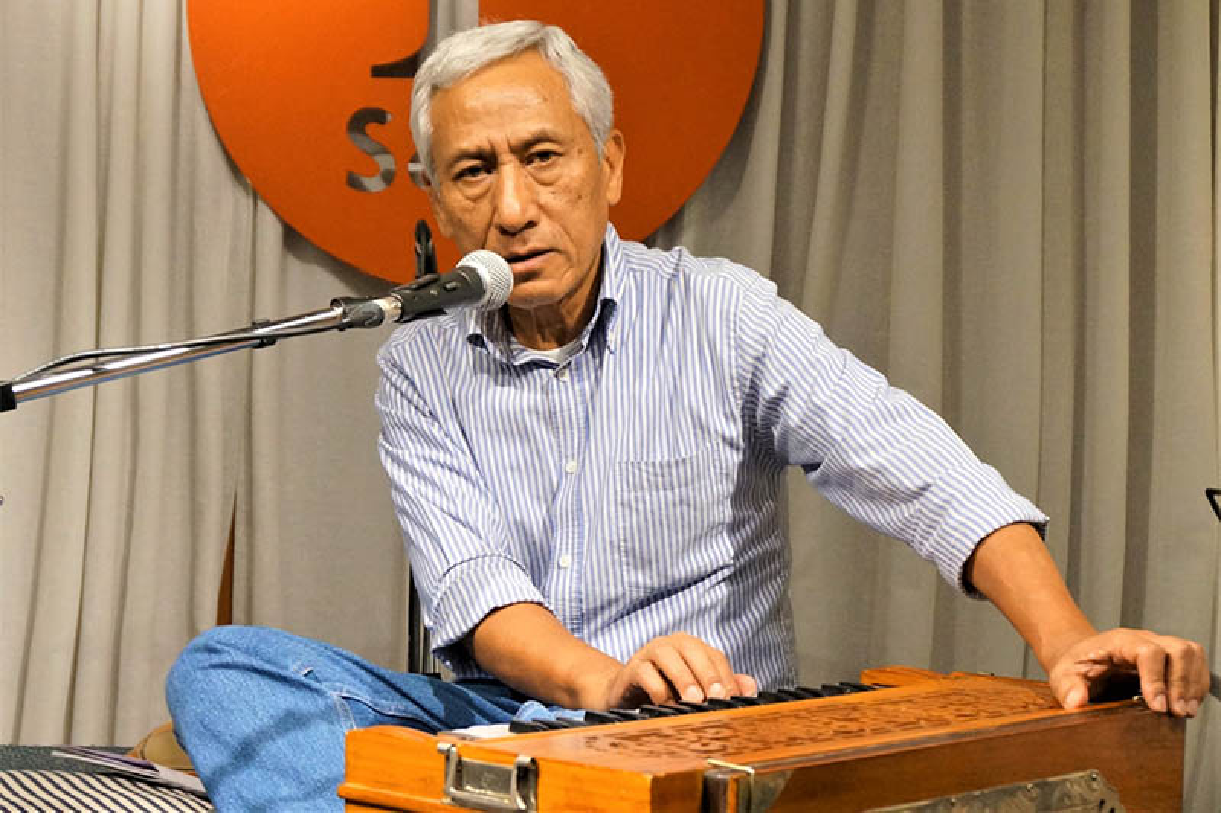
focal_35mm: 39
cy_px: 406
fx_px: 1322
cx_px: 610
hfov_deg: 49.6
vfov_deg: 34.2
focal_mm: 26
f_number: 4.5
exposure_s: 1/160
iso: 1600
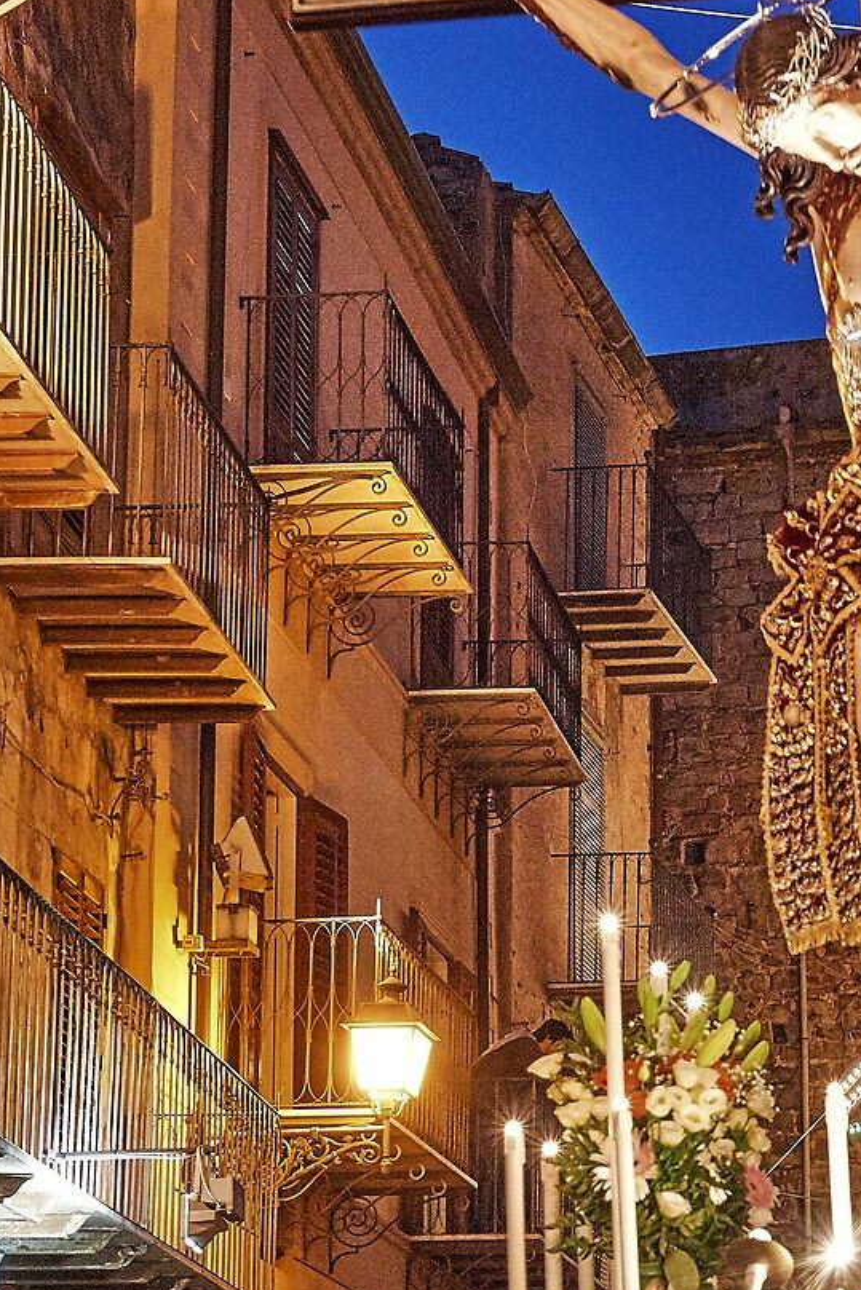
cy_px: 1055
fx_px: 3729
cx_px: 863
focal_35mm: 104
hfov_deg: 13.0
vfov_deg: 19.4
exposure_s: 1/30
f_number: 6.3
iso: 500
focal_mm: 35
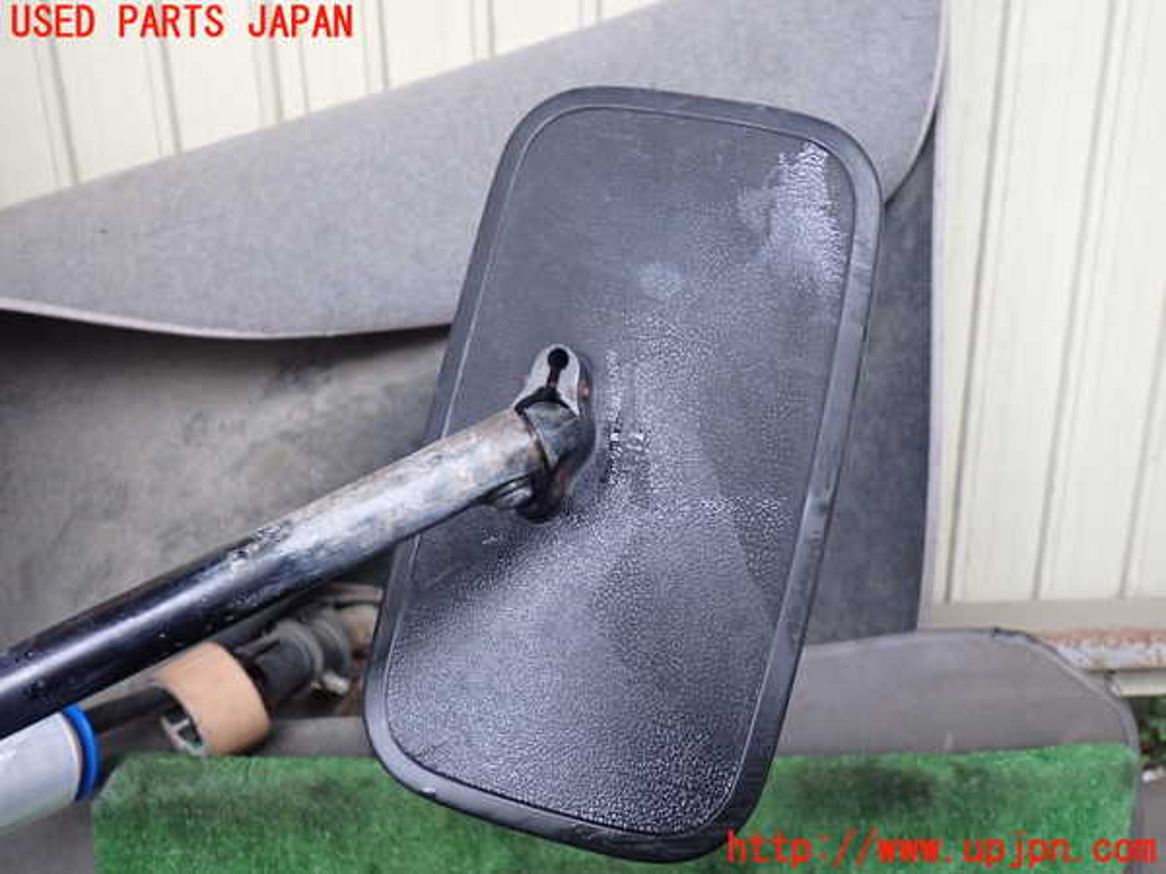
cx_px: 583
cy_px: 437
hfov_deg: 60.0
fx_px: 1011
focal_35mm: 30
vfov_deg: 46.8
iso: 500
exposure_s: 1/30
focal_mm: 5.4
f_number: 2.3
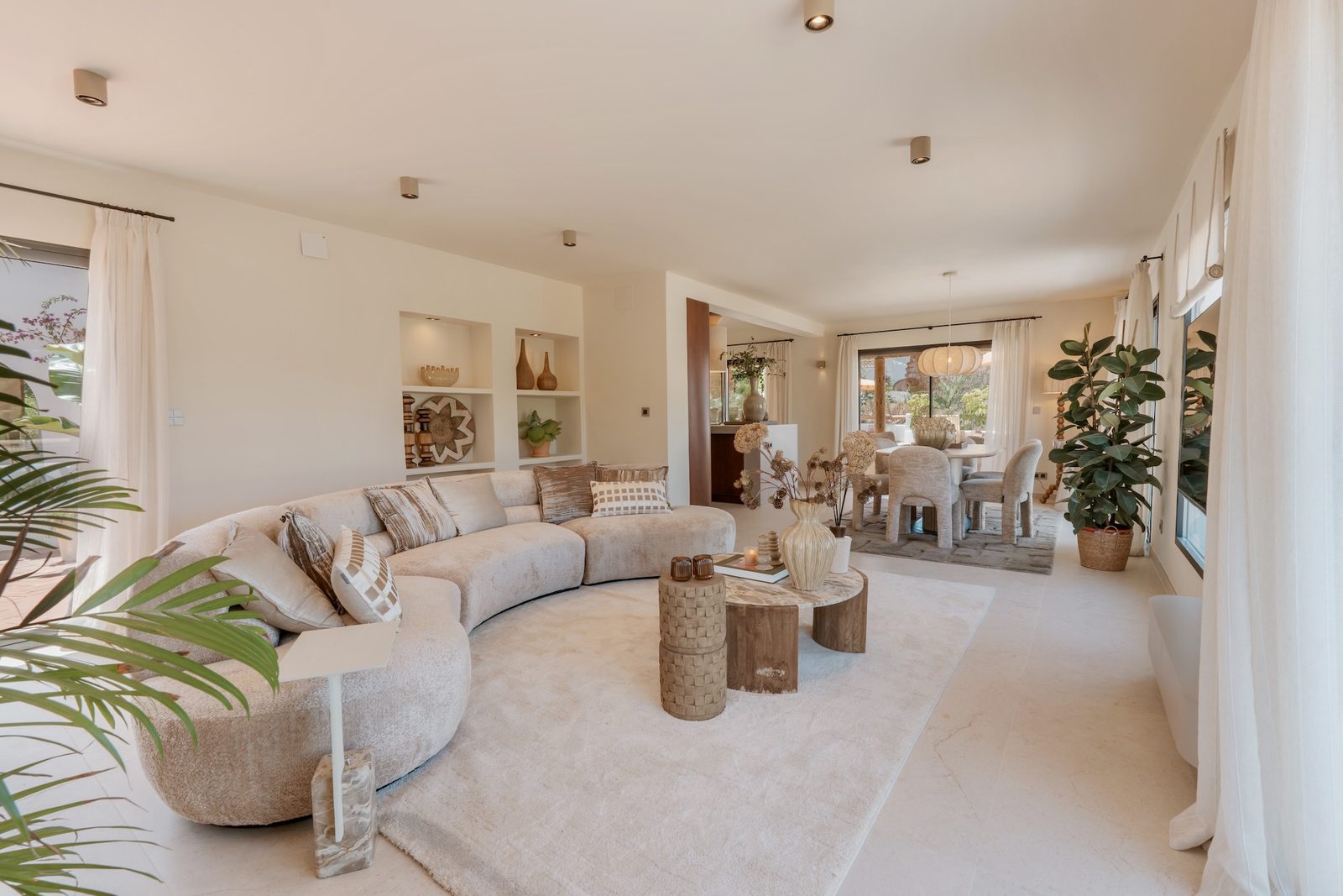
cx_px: 672
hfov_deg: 96.7
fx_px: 597
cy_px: 448
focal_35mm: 16
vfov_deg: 73.8
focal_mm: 16
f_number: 13
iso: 80
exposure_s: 1/80
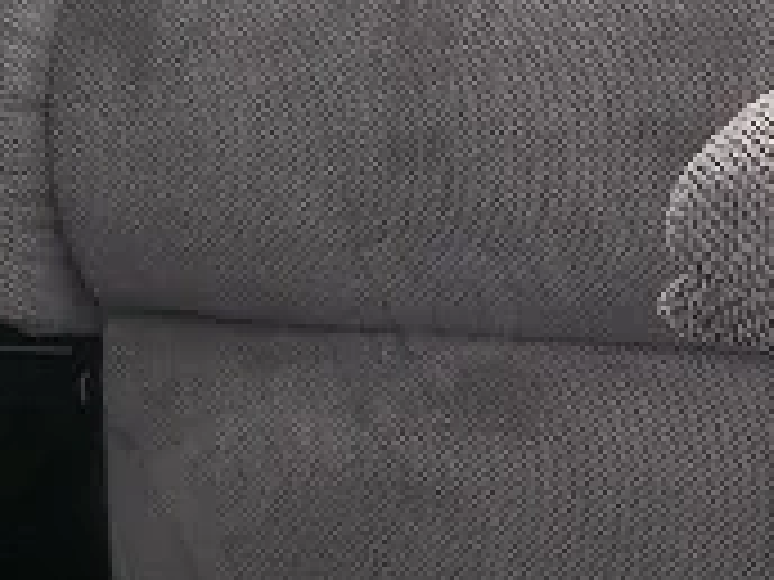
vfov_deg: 11.1
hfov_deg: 14.3
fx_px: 2996
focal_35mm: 134
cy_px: 229
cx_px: 918
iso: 2000
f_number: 1.7
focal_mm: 6.3
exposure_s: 1/50.3
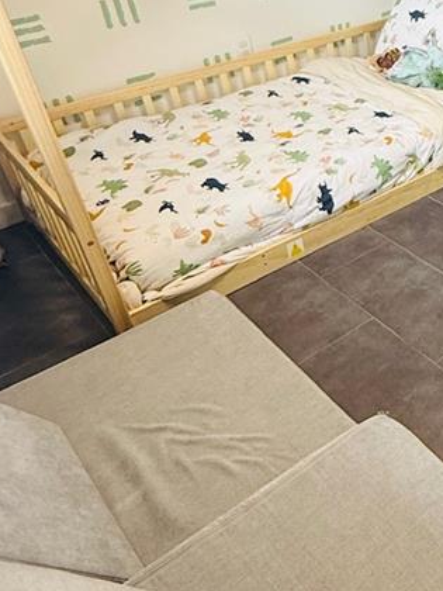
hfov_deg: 30.9
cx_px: 520
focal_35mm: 40
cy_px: 189
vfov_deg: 45.9
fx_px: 683
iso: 160
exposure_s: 1/60
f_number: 2.2
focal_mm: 2.22
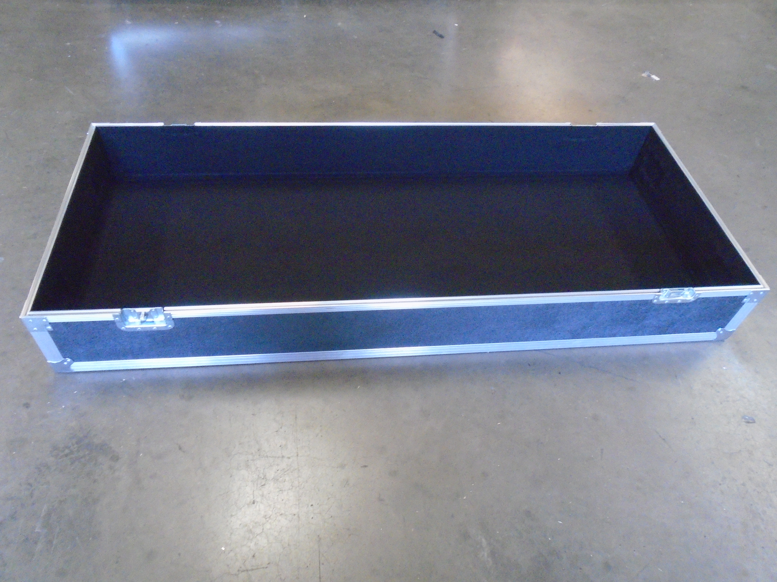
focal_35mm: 26
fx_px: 584
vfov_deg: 53.1
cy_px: 291
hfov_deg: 67.3
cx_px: 388
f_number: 3.2
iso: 800
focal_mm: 4.6
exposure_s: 1/80
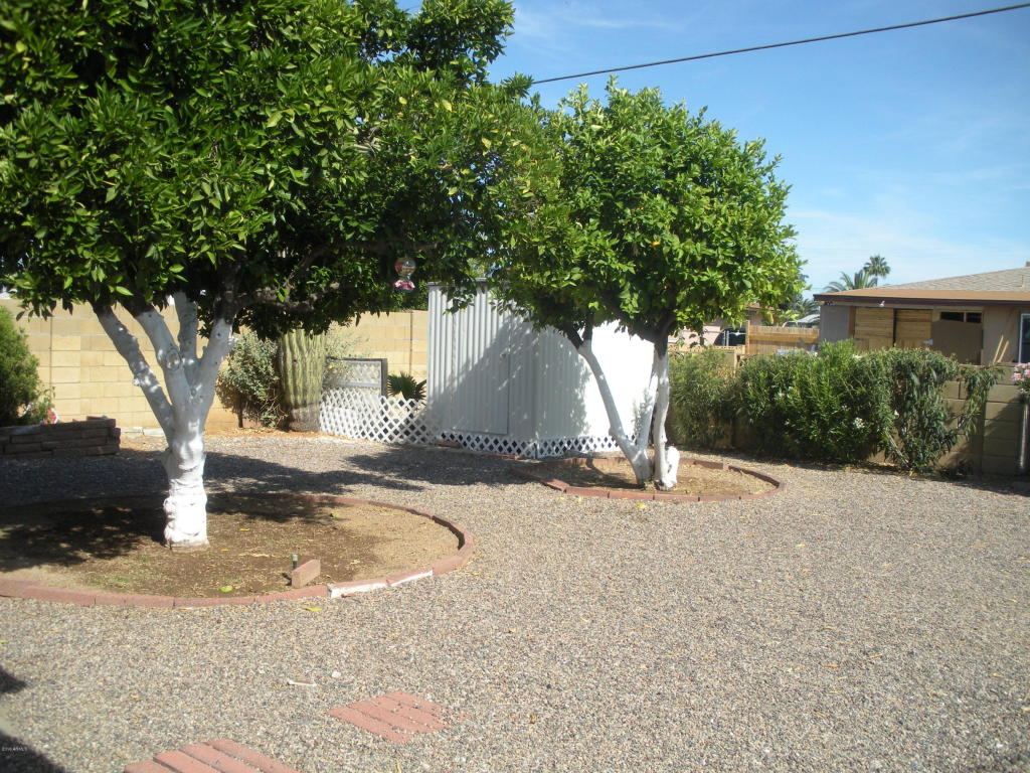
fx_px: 1071
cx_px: 515
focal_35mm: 36
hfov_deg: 51.4
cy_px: 386
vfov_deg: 39.7
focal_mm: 6.3
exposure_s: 1/666
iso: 88
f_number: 3.5
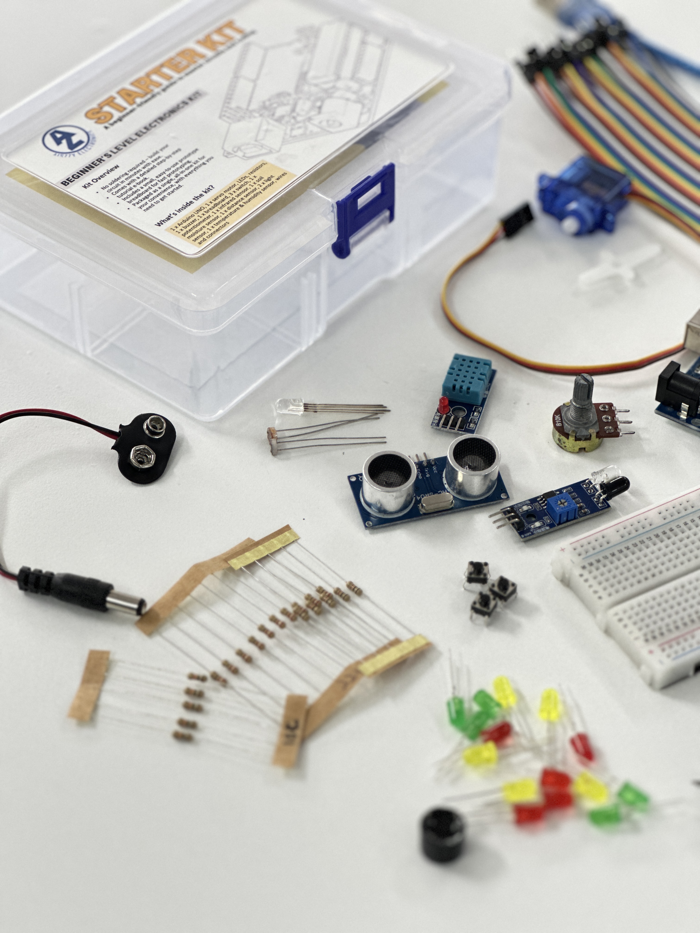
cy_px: 466
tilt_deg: -43.6
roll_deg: -1.0
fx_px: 2076
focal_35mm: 77
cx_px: 350
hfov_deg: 19.1
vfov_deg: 25.3
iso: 400
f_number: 2.8
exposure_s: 1/40
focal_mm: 9
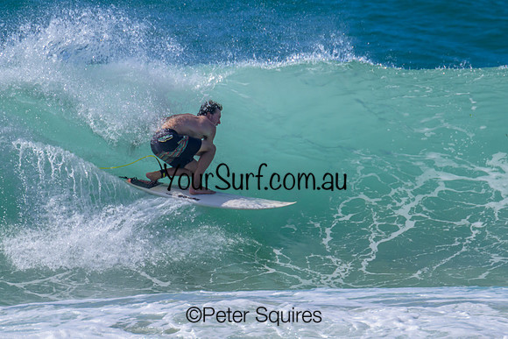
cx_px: 254
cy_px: 167
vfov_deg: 1.3
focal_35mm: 1099
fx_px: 15511
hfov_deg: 1.9
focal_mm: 800
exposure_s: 1/2000
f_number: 11
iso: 640
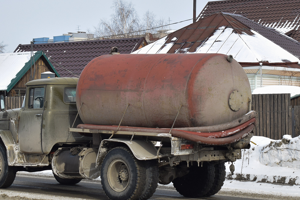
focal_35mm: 84
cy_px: 103
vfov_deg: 16.3
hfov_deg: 24.2
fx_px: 697
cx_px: 116
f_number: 5.6
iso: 200
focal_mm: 45
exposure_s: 1/800
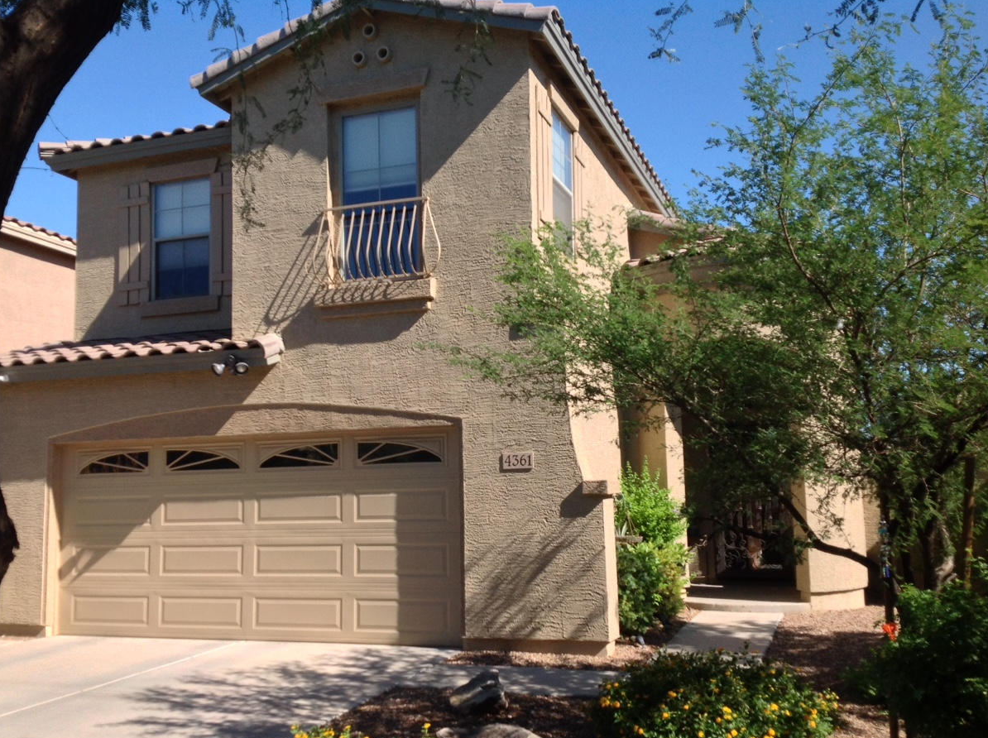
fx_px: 1083
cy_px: 396
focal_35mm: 38
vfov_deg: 37.6
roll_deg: +0.6
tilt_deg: +4.9
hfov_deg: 49.0
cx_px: 467
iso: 50
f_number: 2.4
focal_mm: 4.28
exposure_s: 1/1163
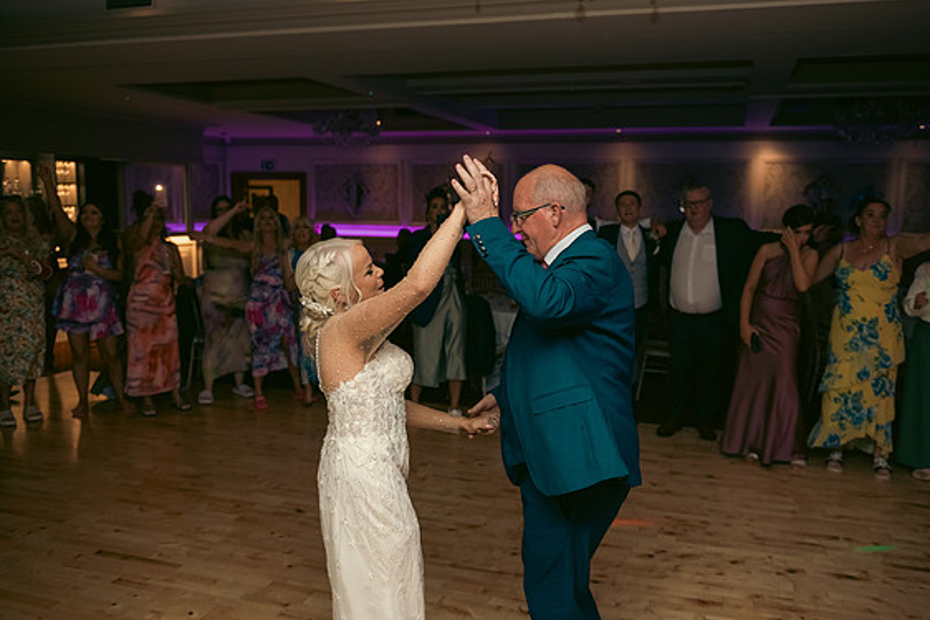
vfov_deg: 41.1
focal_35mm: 32
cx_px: 477
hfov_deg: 58.7
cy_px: 318
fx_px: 827
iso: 800
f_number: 3.5
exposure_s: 1/160
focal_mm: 31
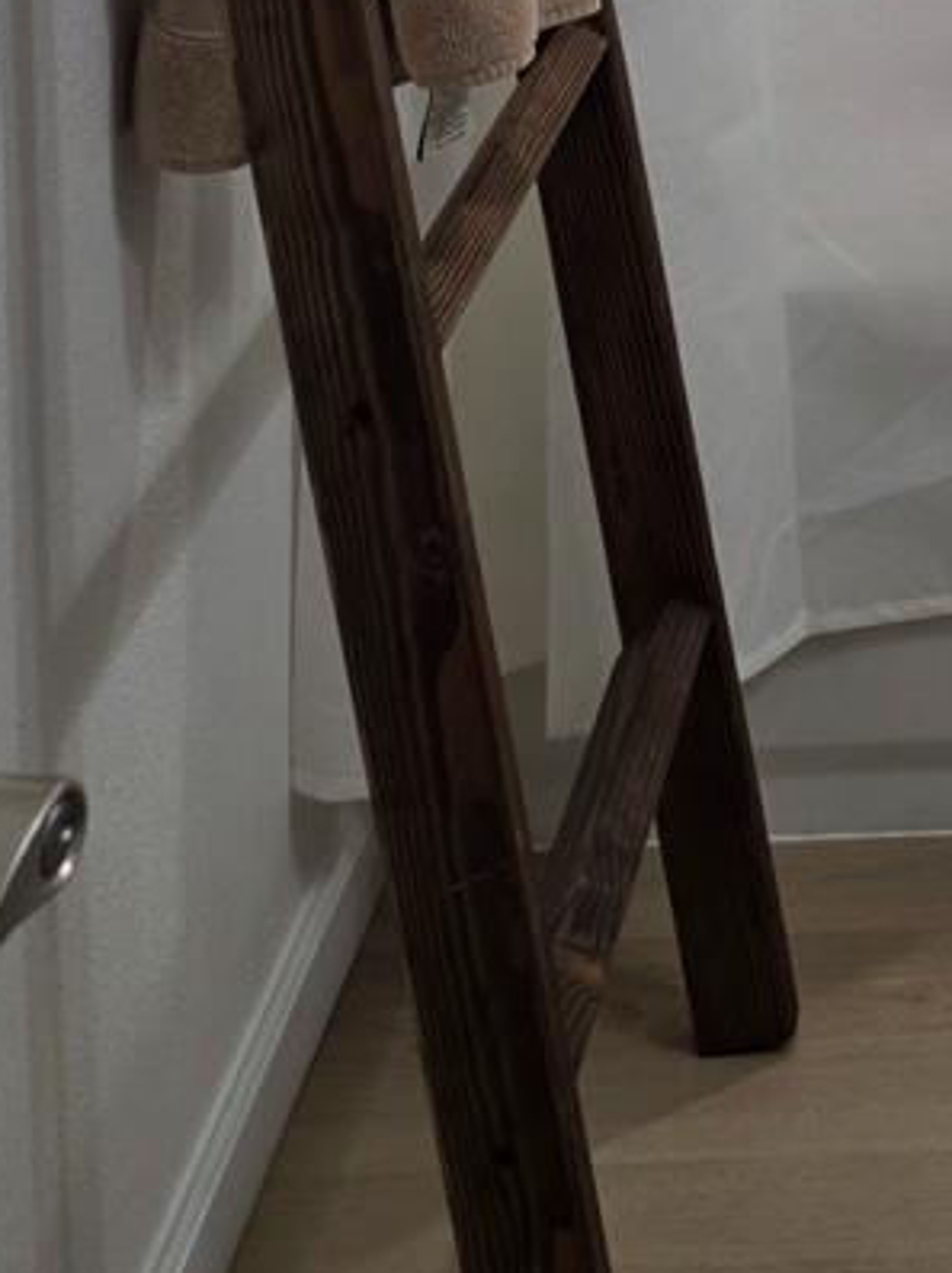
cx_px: 1425
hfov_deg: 15.6
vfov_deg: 19.3
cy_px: -715
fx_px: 3195
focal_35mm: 87
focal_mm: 6.25
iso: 125
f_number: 1.7
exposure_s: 1/120
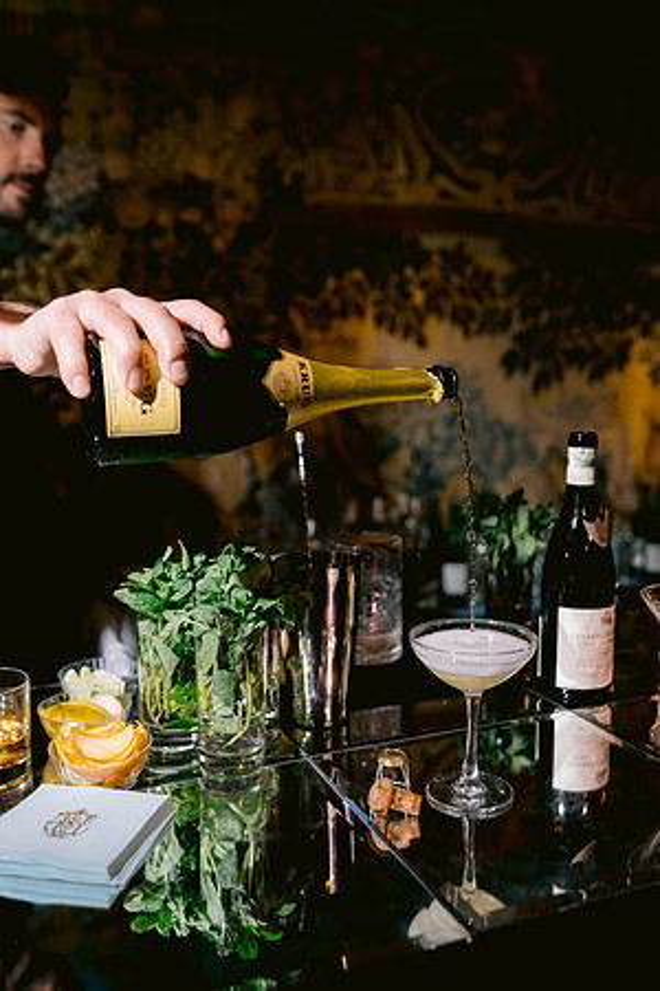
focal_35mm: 35
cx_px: 330
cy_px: 496
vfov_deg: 54.4
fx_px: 962
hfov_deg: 37.9
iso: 800
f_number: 2.8
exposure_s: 1/80
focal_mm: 35
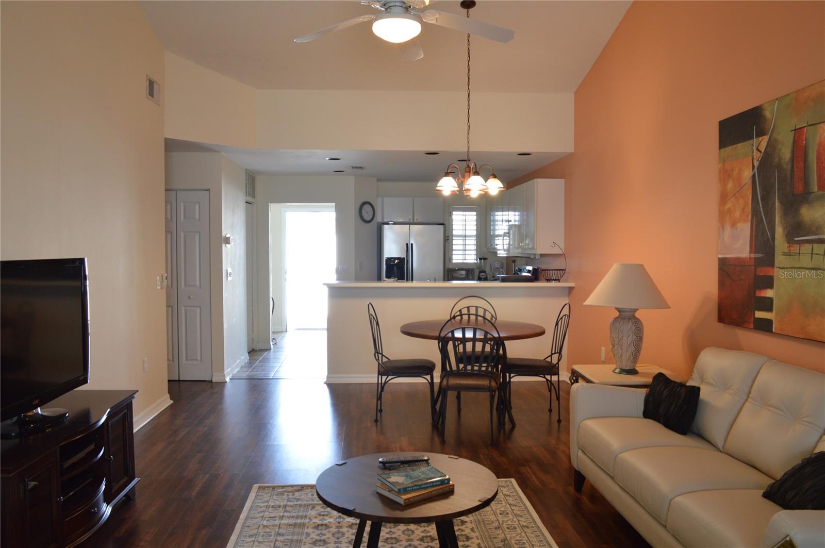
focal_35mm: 27
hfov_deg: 67.4
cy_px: 274
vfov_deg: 47.8
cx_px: 412
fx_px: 618
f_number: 8
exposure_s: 1/15
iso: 400
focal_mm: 18
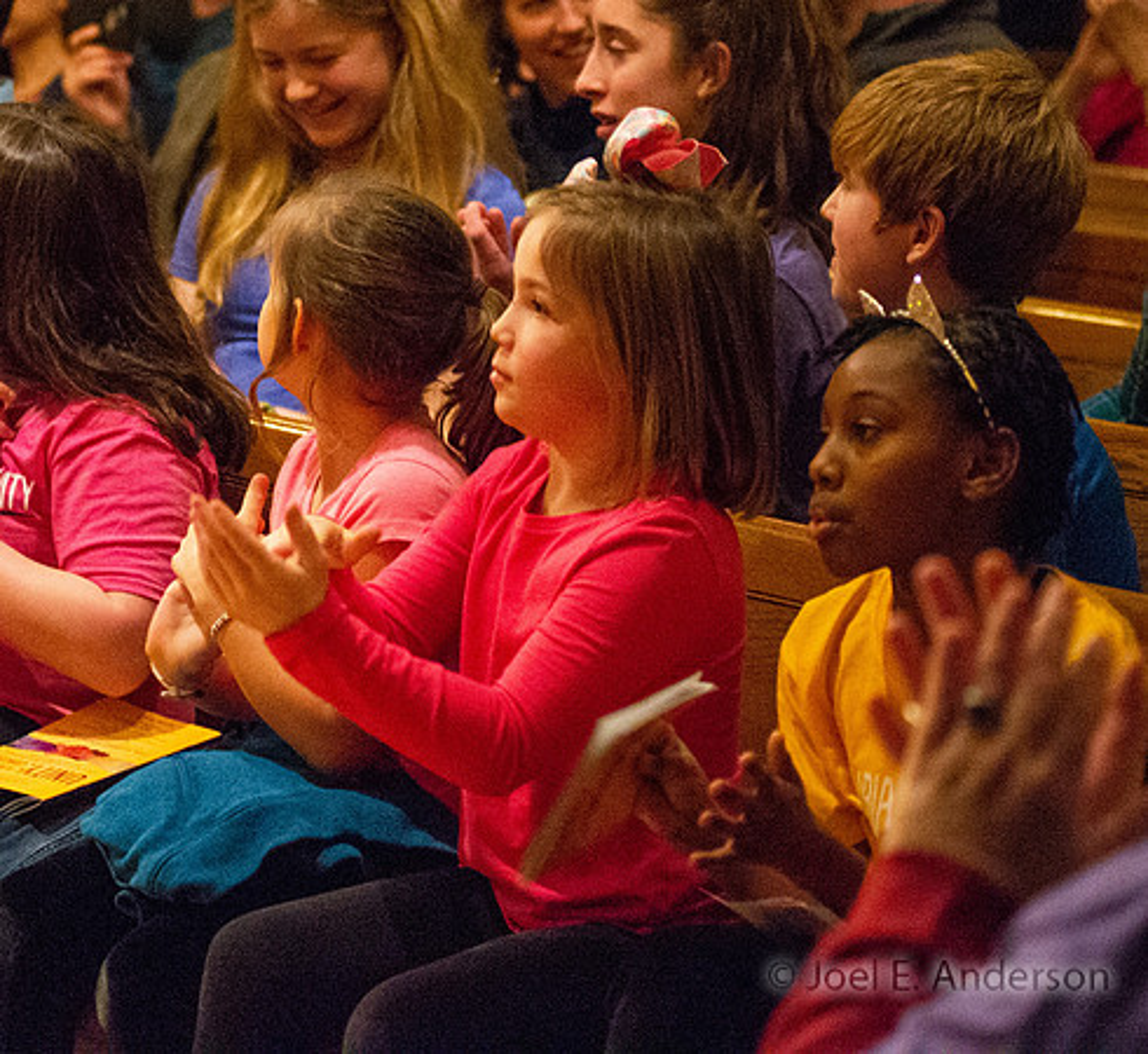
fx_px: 5836
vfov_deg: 10.3
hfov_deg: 11.1
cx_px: 9
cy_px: 178
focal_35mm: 162
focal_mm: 80
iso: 6400
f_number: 2.8
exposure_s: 1/200
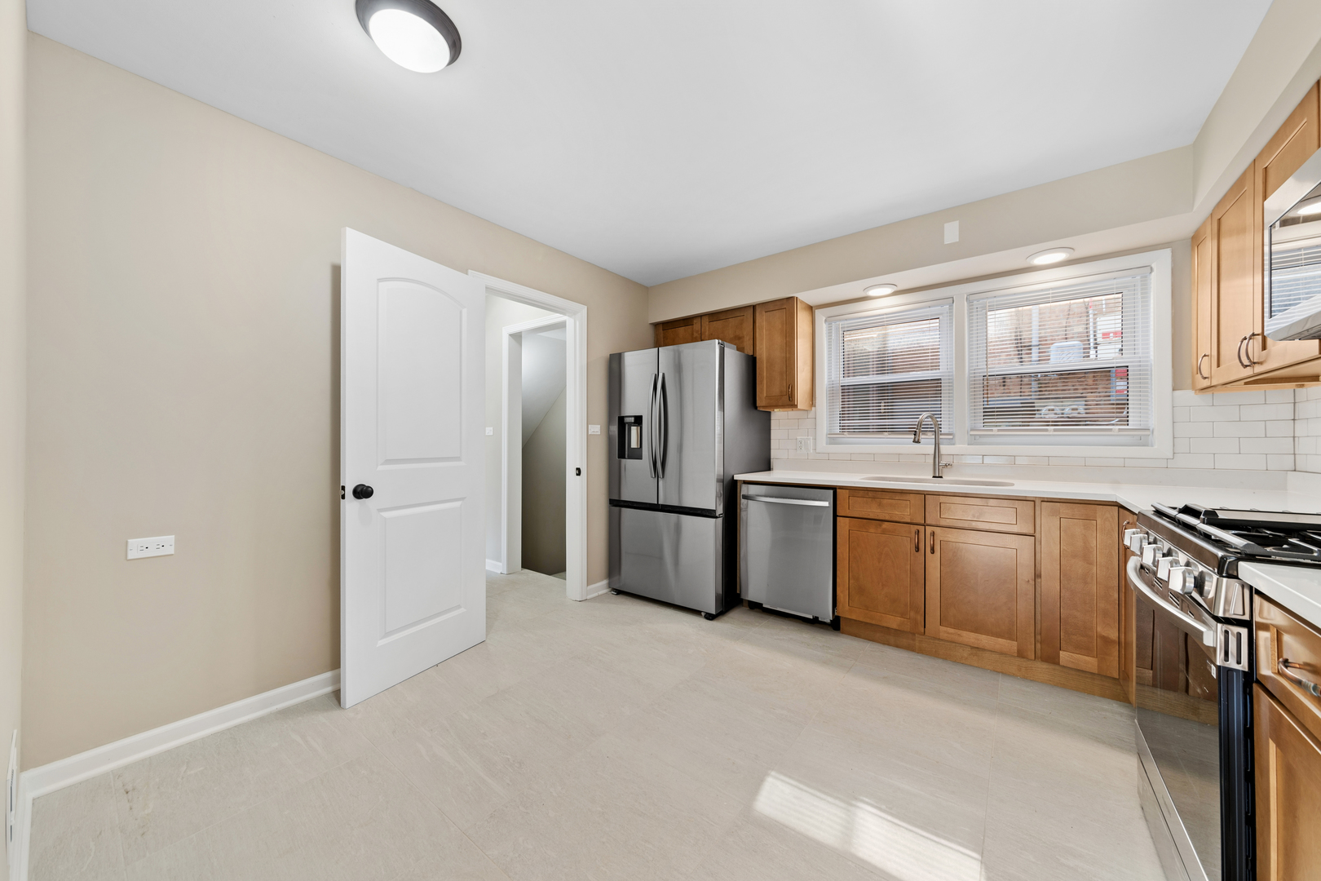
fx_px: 440
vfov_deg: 90.0
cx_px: 660
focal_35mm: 12
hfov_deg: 112.6
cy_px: 440
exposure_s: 1/8
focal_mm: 12
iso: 125
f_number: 10
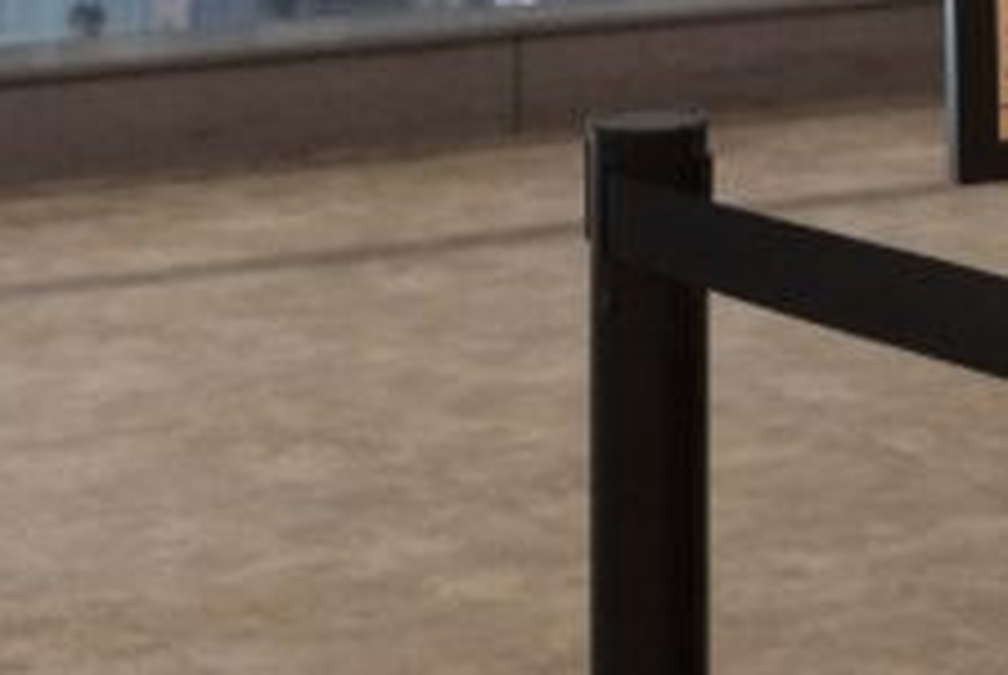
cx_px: 2295
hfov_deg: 10.6
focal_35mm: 169
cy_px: -695
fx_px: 4738
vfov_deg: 7.8
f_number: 5
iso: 3200
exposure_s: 1/160
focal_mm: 37
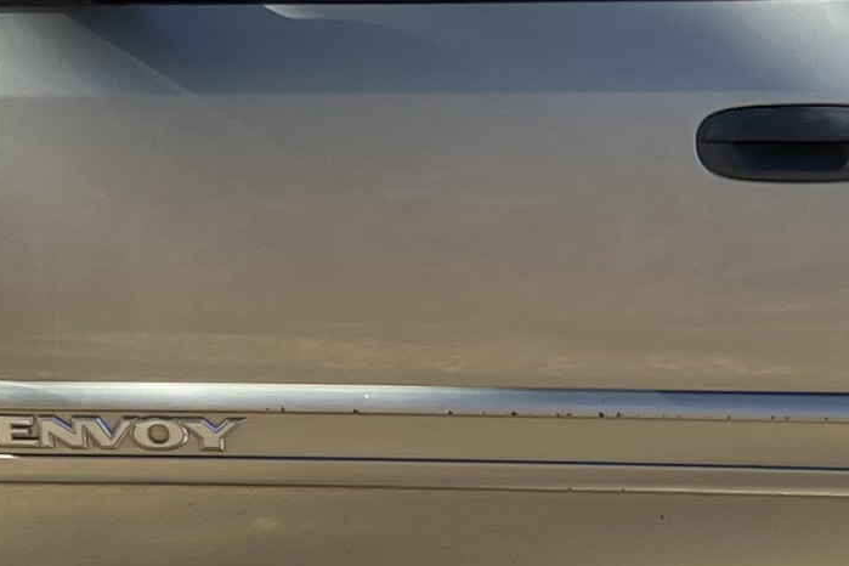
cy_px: 661
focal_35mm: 168
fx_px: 3962
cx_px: 868
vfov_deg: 8.1
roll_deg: -2.2
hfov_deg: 12.1
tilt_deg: -14.4
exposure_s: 1/340
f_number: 1.8
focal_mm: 3.99
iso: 32
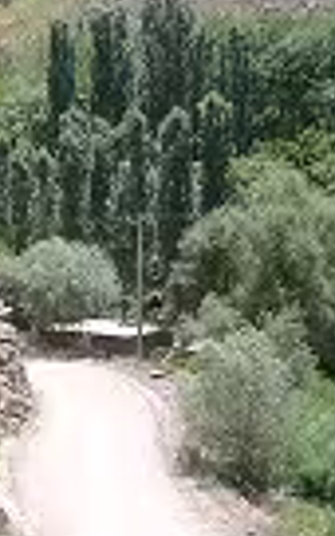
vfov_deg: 19.8
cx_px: -367
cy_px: 351
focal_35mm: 105
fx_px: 1534
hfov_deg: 11.1
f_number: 2.8
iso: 100
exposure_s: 1/640
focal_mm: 5.8
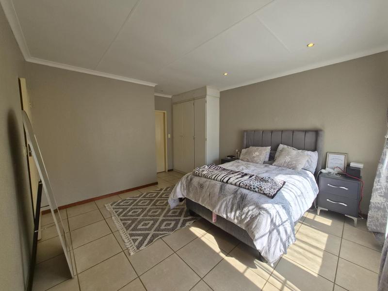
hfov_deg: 106.2
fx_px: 146
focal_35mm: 13
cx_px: 194
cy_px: 146
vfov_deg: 89.9
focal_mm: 1.7
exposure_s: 1/228
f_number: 2.2
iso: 25
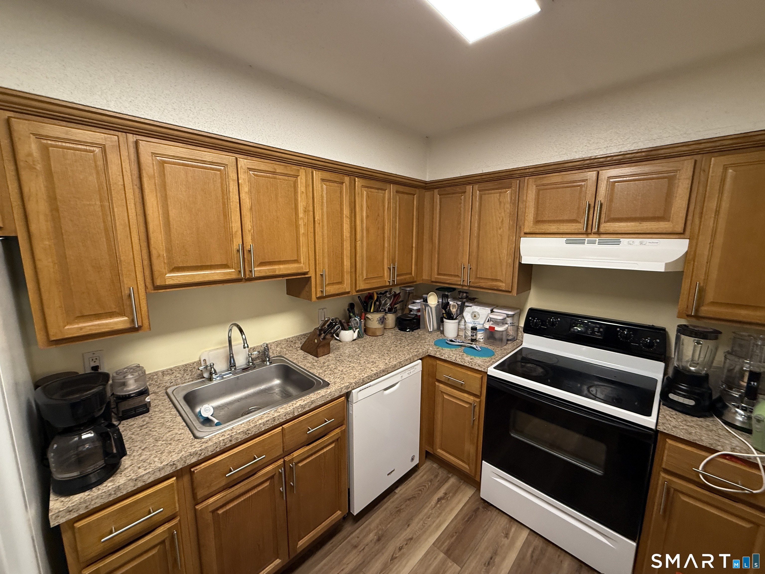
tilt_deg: -8.4
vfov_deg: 85.7
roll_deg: +0.0
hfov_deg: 102.1
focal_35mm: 14
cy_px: 287
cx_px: 382
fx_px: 309
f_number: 2.2
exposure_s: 1/60
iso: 200
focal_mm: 2.22
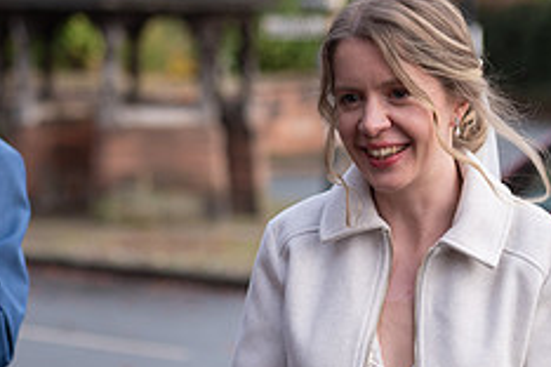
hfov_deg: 8.3
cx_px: 174
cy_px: 249
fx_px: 3795
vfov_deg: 5.5
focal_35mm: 248
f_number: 2.8
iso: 125
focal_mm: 100
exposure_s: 1/400
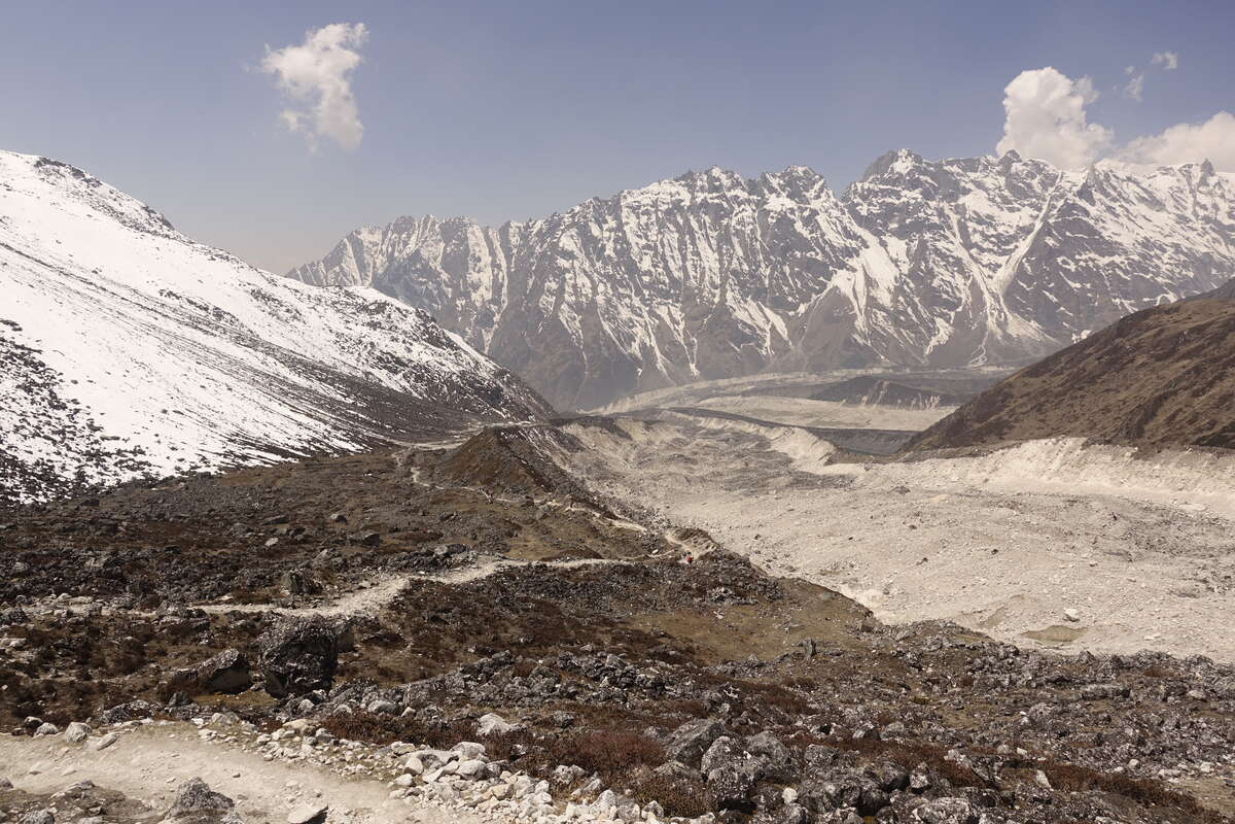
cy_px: 412
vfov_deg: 53.1
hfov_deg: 73.7
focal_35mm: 24
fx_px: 823
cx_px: 618
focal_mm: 8.8
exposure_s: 1/250
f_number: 4
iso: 125
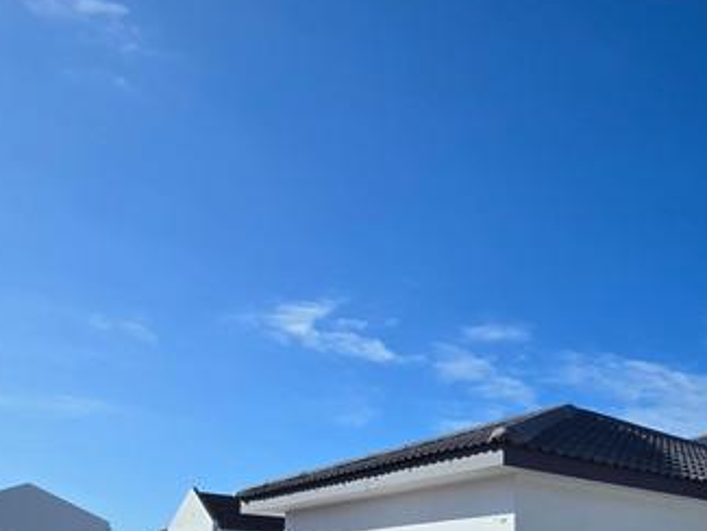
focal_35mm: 32
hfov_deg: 42.5
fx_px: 654
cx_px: 803
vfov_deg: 37.0
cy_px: 588
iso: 50
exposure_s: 1/2828
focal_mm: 2.2
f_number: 2.2
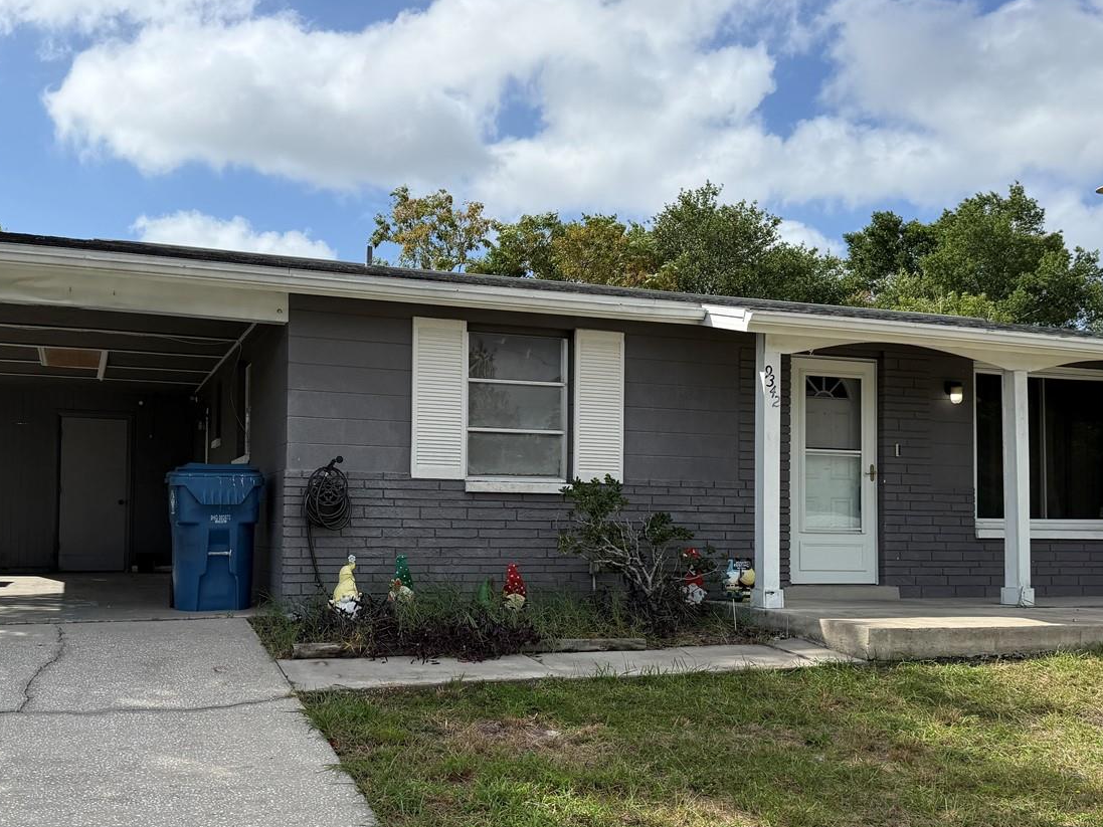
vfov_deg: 40.6
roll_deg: -1.0
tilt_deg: +2.6
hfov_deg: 52.5
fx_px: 1115
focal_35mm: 35
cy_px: 480
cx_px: 501
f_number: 1.78
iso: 80
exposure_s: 1/5319
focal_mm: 6.76
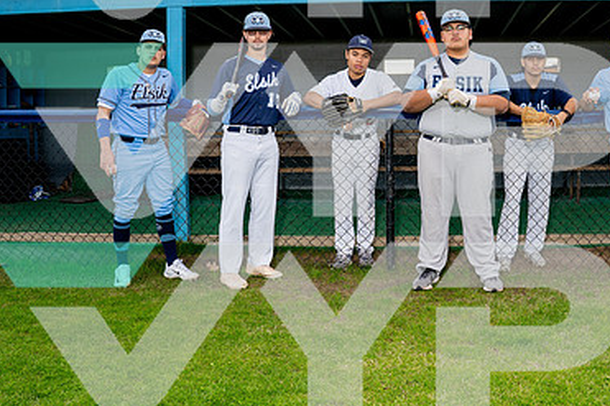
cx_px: 409
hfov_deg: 52.1
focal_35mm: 36
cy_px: 131
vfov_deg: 36.4
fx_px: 610
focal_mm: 23
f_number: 8
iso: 160
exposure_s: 1/250
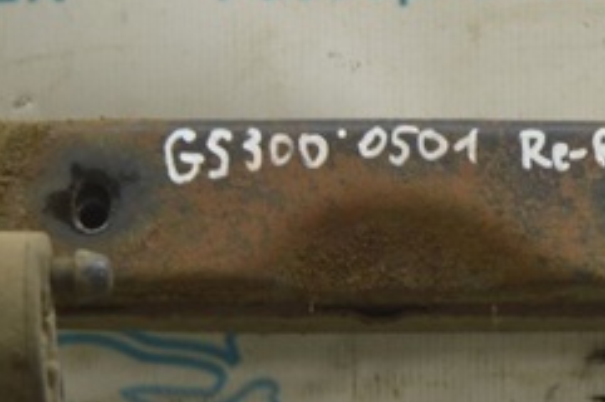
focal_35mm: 219
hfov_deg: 9.4
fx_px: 3681
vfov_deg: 6.2
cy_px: 361
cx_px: 321
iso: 400
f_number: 5.6
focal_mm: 55
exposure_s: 1/20
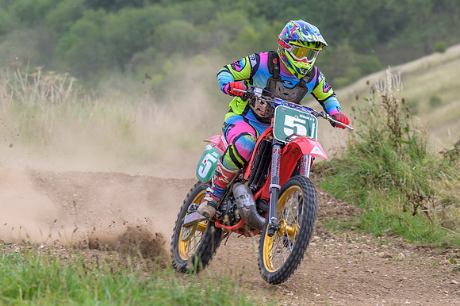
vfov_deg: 6.5
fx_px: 2703
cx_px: 255
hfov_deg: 9.7
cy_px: 153
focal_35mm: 212
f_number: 4
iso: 64
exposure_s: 1/400
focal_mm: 120
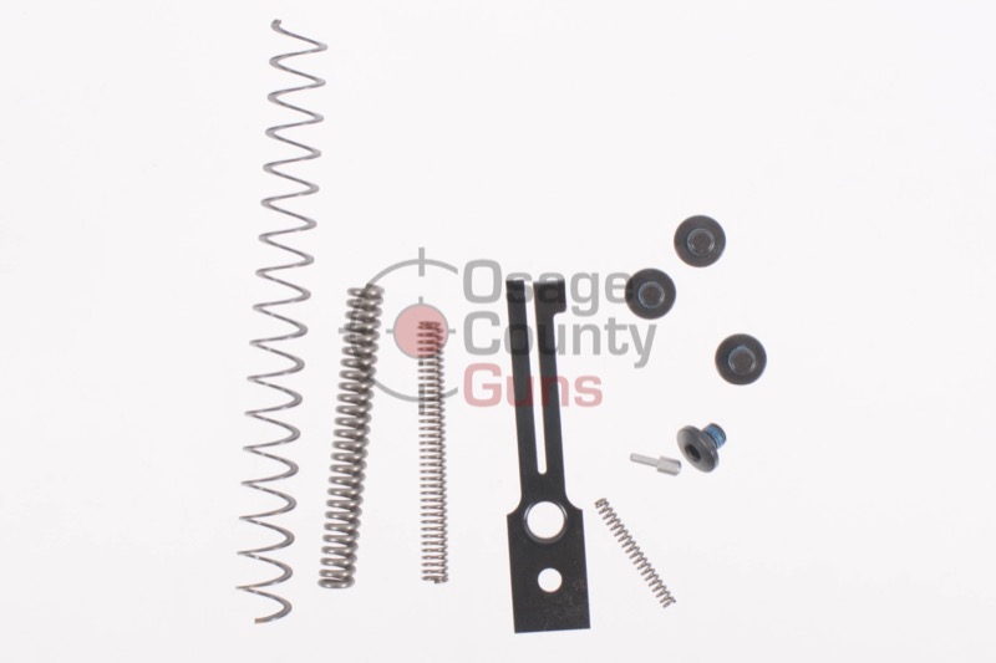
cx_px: 498
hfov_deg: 46.4
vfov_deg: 31.9
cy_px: 332
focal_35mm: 42
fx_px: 1162
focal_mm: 28
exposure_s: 1/250
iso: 100
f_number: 11
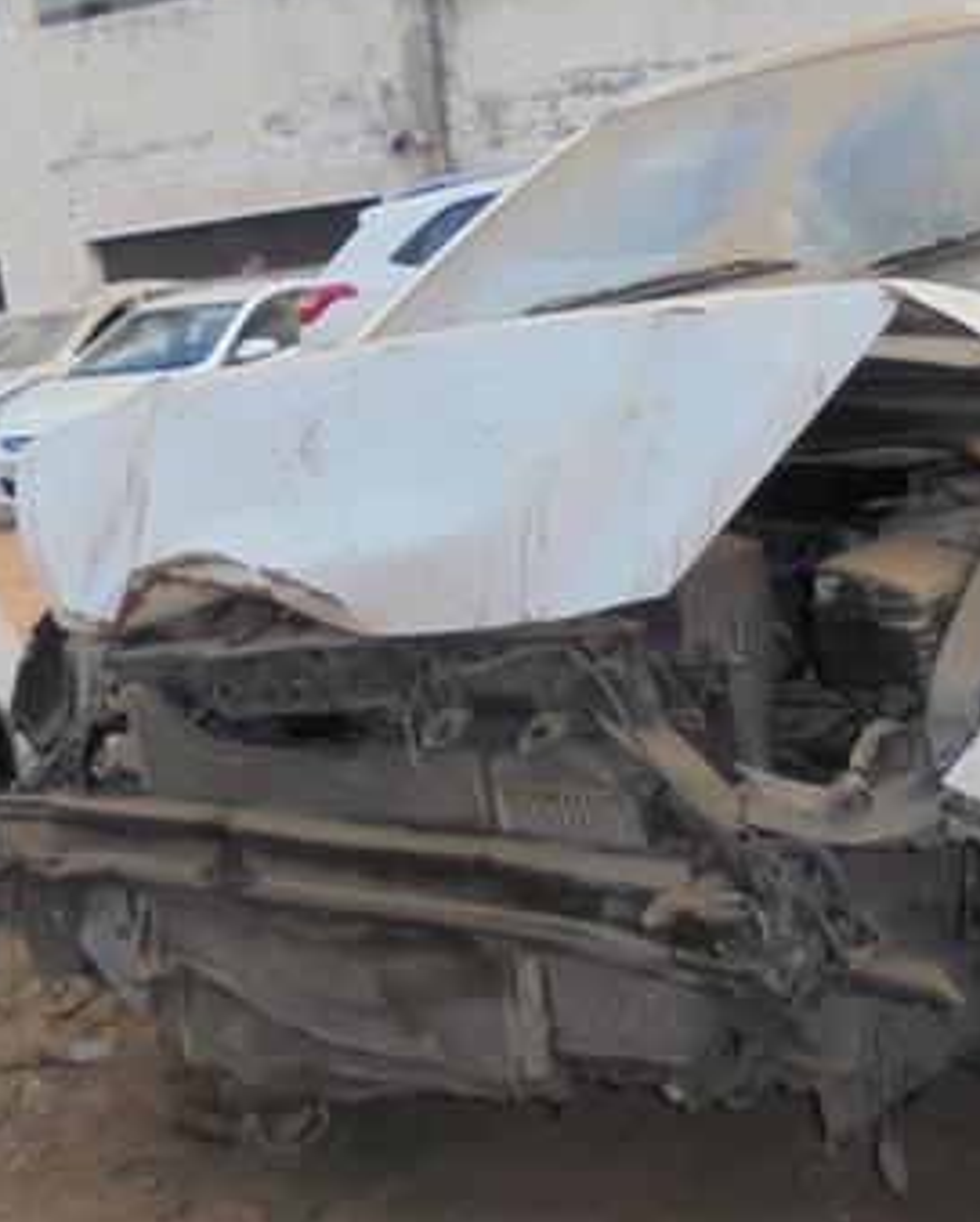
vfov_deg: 41.1
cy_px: 654
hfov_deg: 33.3
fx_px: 1629
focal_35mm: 45
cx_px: 604
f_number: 3.5
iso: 100
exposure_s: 1/80
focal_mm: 4.6
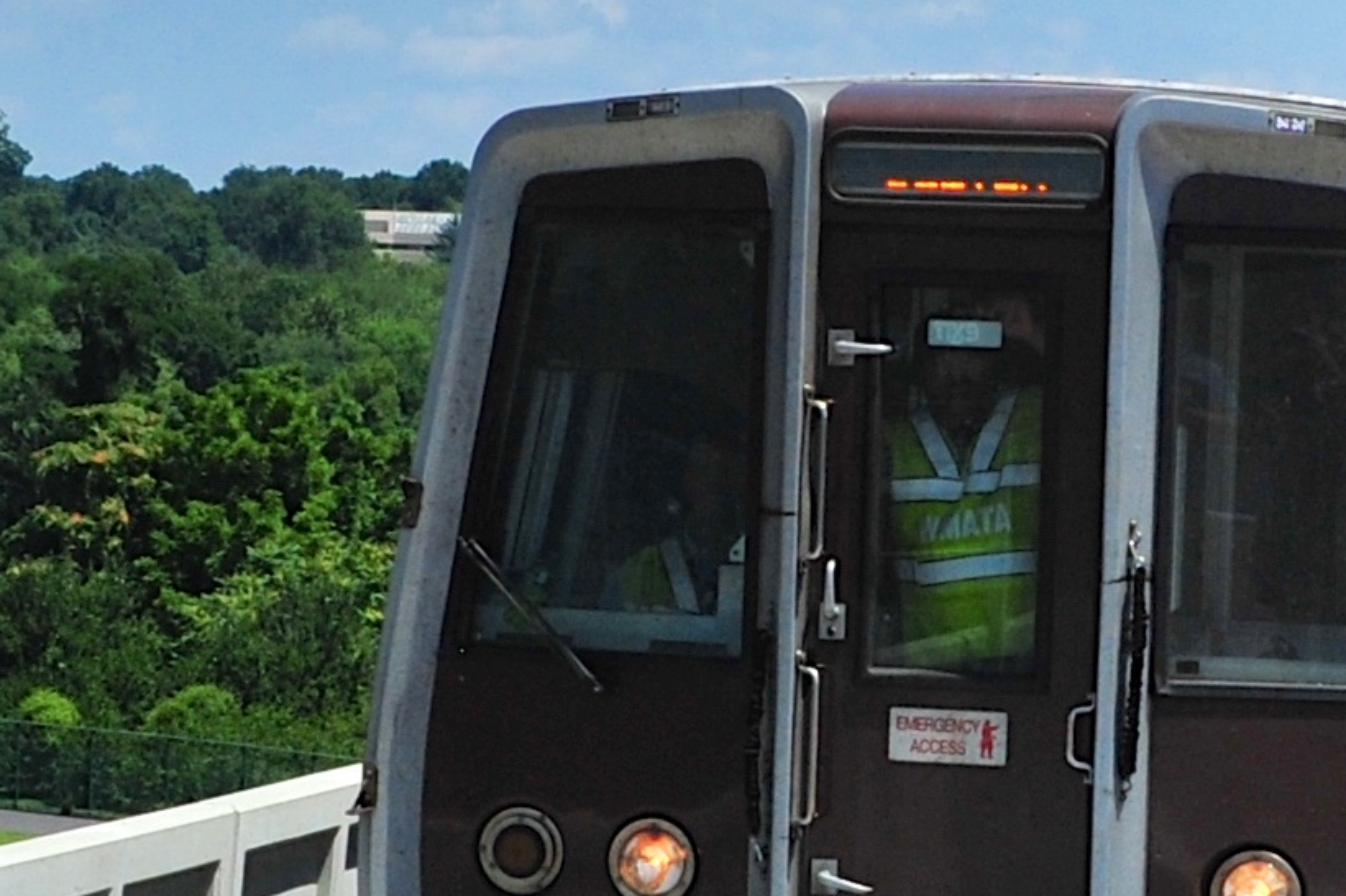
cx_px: 990
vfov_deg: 8.3
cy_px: 637
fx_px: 6204
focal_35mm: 166
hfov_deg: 12.4
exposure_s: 1/4000
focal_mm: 32
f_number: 8
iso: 800
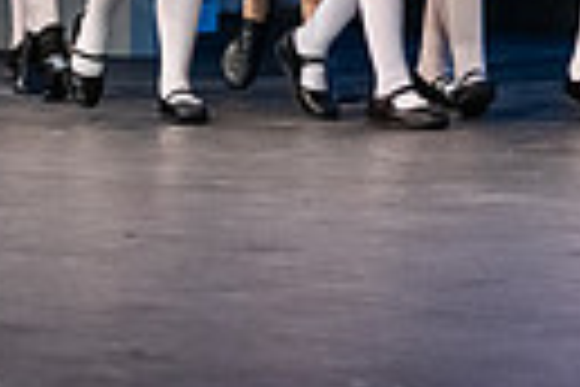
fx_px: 5058
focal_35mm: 314
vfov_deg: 4.3
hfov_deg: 6.5
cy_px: -349
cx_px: 625
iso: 4000
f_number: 3.5
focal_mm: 70
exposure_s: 1/250
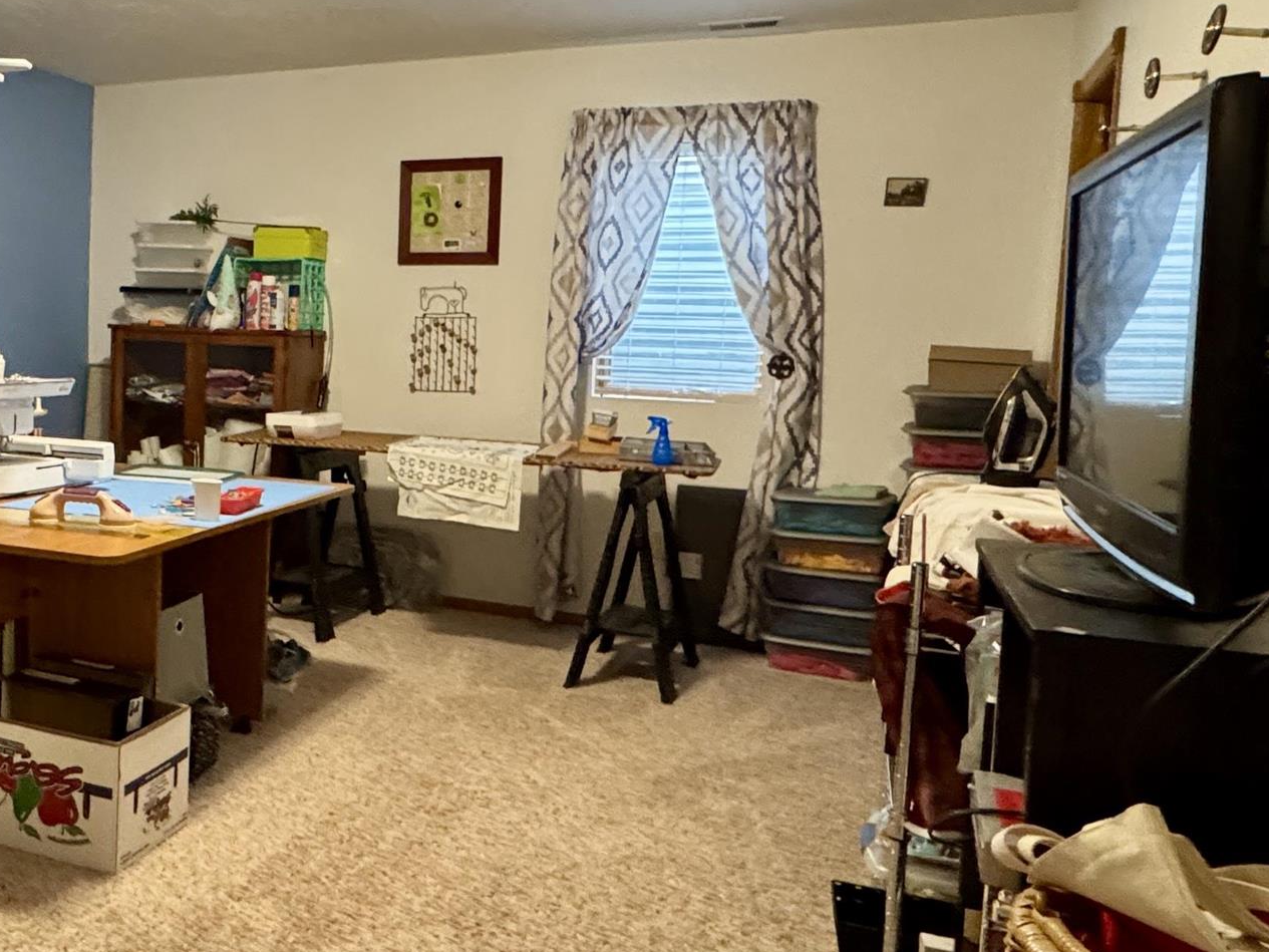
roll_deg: -2.0
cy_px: 419
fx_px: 1247
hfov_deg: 50.2
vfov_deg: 41.7
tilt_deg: -3.9
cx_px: 229
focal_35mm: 34
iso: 1000
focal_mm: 2.22
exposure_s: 1/60
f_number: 2.2
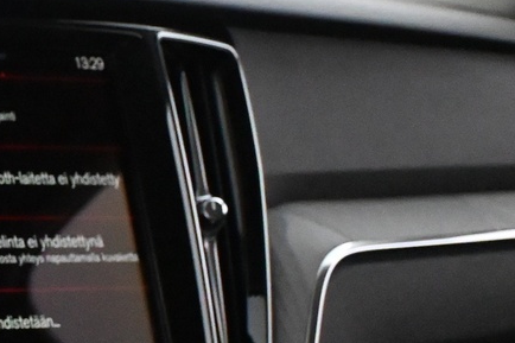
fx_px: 2402
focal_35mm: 168
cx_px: -421
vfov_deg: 8.2
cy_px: 228
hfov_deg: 11.3
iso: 7200
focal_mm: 30
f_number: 4.8
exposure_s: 1/60
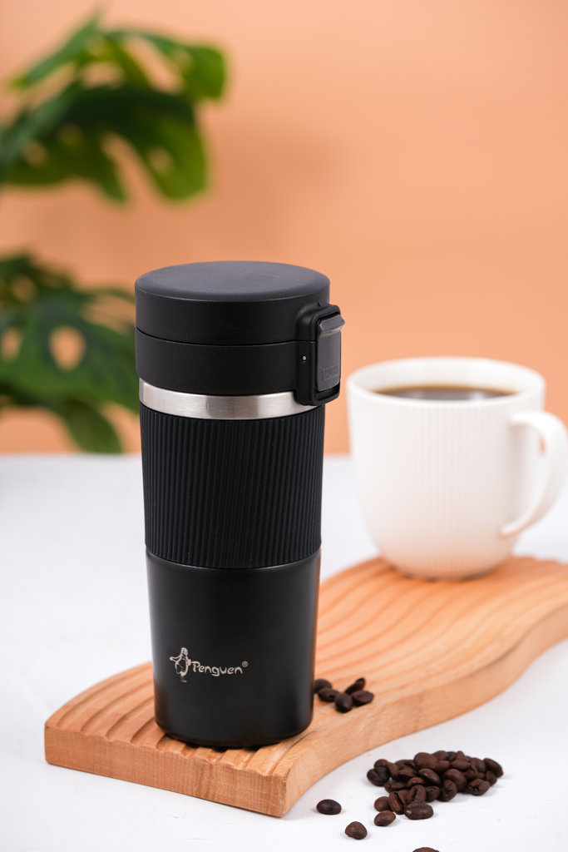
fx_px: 2839
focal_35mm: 120
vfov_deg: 17.1
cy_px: 426
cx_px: 284
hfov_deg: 11.4
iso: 64
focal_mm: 80
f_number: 5
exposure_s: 1/125
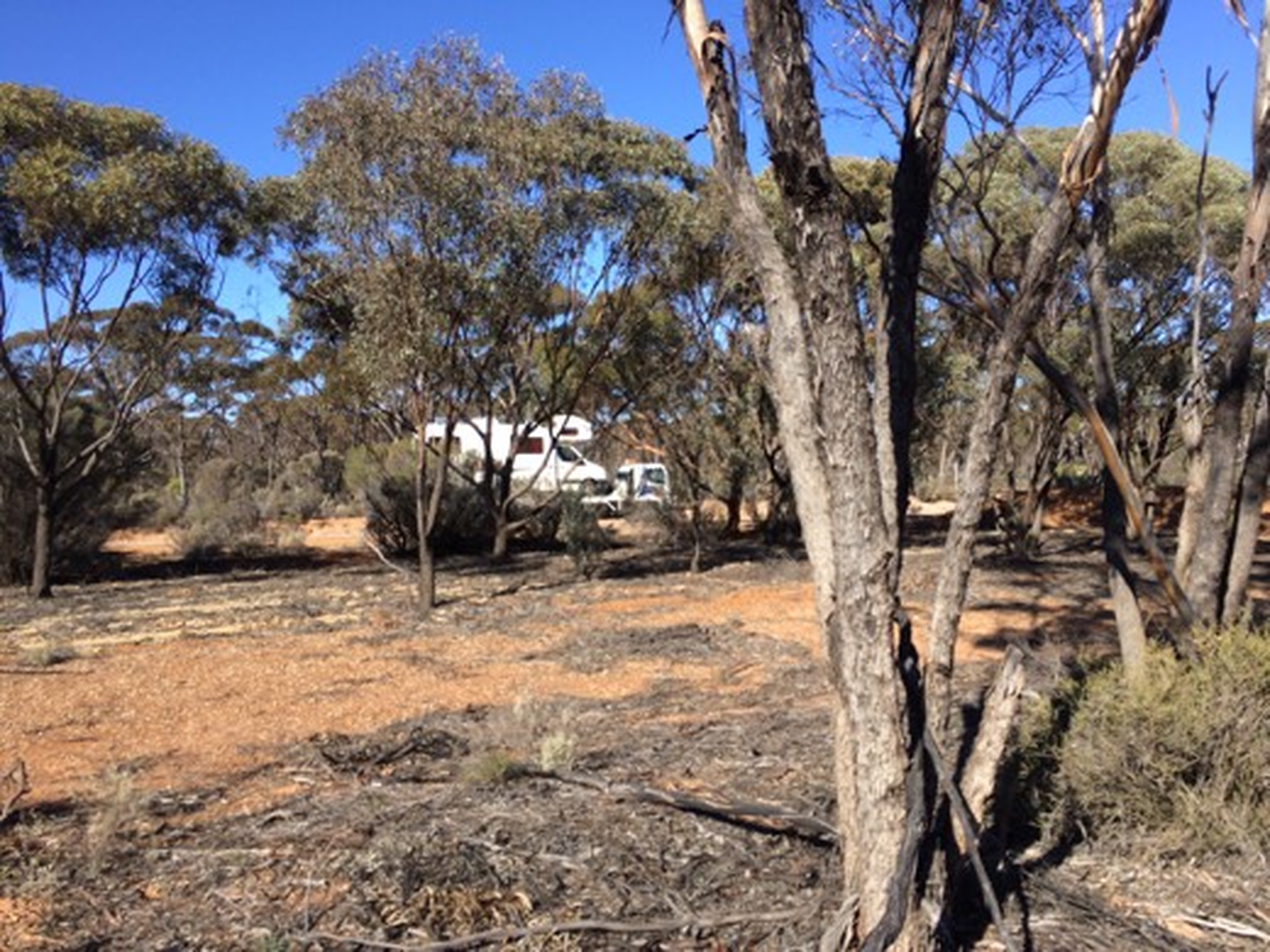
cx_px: 635
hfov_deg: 61.7
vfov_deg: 48.2
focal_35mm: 29
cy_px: 476
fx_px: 1064
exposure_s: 1/954
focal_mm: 4.15
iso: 32
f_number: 2.2
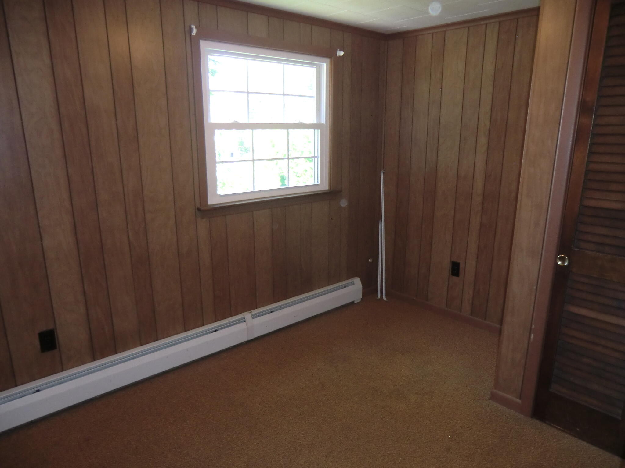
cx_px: 312
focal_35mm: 24
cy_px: 234
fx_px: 433
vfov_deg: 56.8
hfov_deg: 71.6
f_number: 3.2
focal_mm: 4.3
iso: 400
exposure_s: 1/60
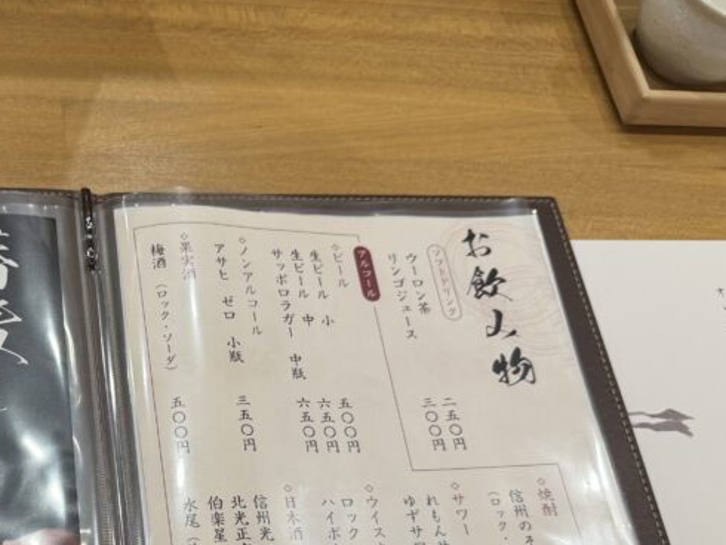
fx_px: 986
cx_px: 108
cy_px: 512
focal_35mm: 47
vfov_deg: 29.4
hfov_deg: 38.3
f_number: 1.78
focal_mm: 6.76
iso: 125
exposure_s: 1/120
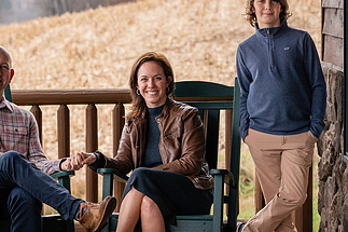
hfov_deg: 12.0
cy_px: 149
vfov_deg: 8.1
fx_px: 1642
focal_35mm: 170
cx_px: 70
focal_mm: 85
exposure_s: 1/250
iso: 320
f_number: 4
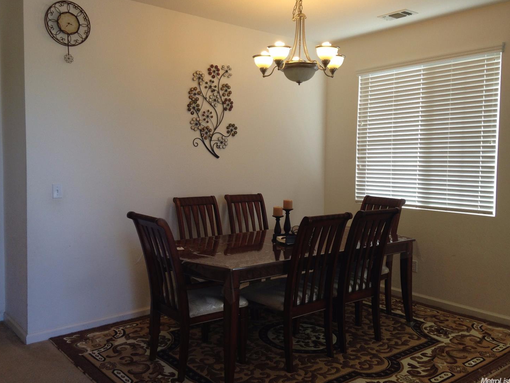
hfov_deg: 53.9
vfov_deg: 41.8
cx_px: 253
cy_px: 188
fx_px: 501
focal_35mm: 34
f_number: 2.4
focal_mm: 4.12
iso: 80
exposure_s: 1/120
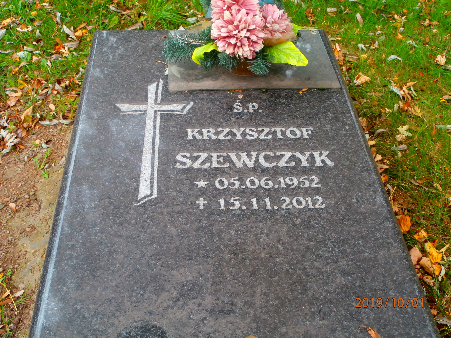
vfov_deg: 30.9
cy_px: 169
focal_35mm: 47
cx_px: 226
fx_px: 612
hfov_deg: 40.4
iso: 100
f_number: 4.2
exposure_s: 1/80
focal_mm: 8.29
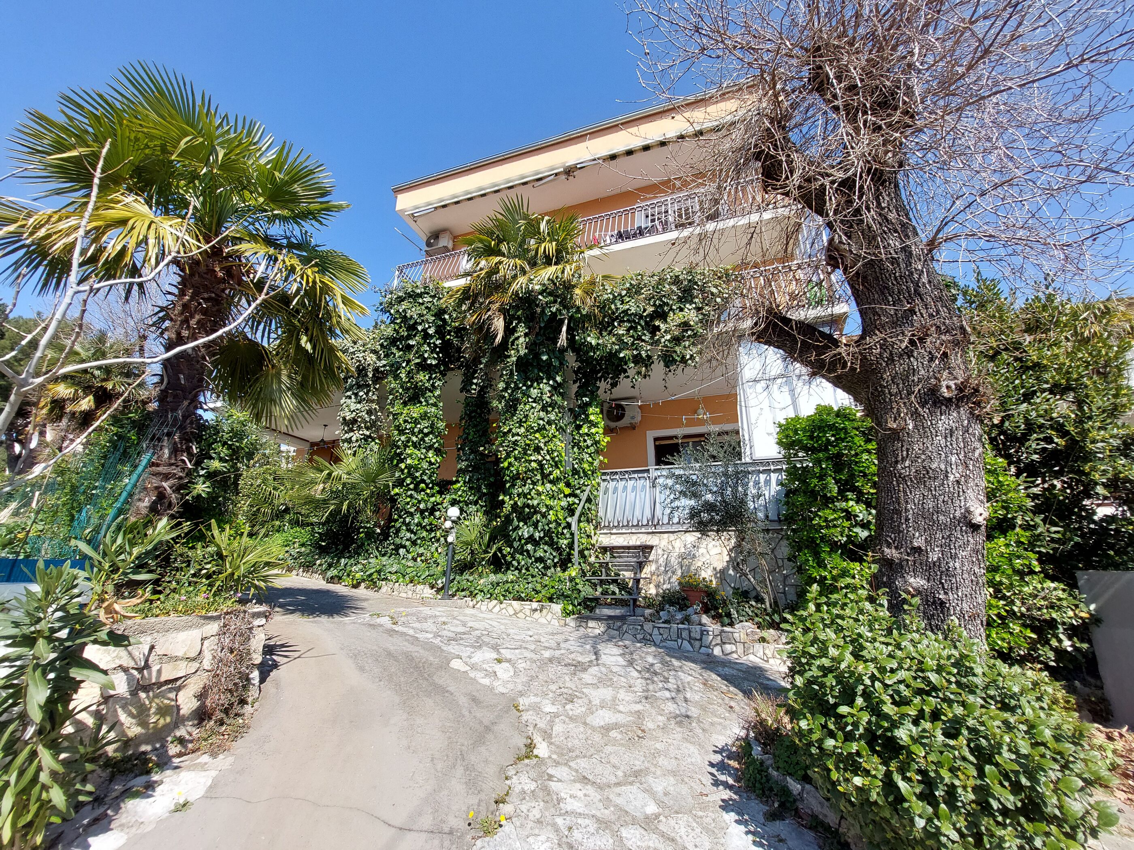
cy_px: 425
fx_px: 426
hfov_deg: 106.2
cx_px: 567
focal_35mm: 13
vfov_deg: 89.9
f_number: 2.2
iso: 50
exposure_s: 1/970
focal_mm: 1.74
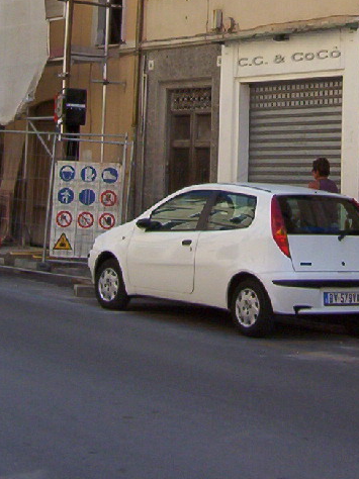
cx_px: 302
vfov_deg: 20.6
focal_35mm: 90
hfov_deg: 16.2
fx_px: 1246
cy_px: -63
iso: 100
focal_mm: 5.54
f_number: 5.24
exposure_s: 1/444
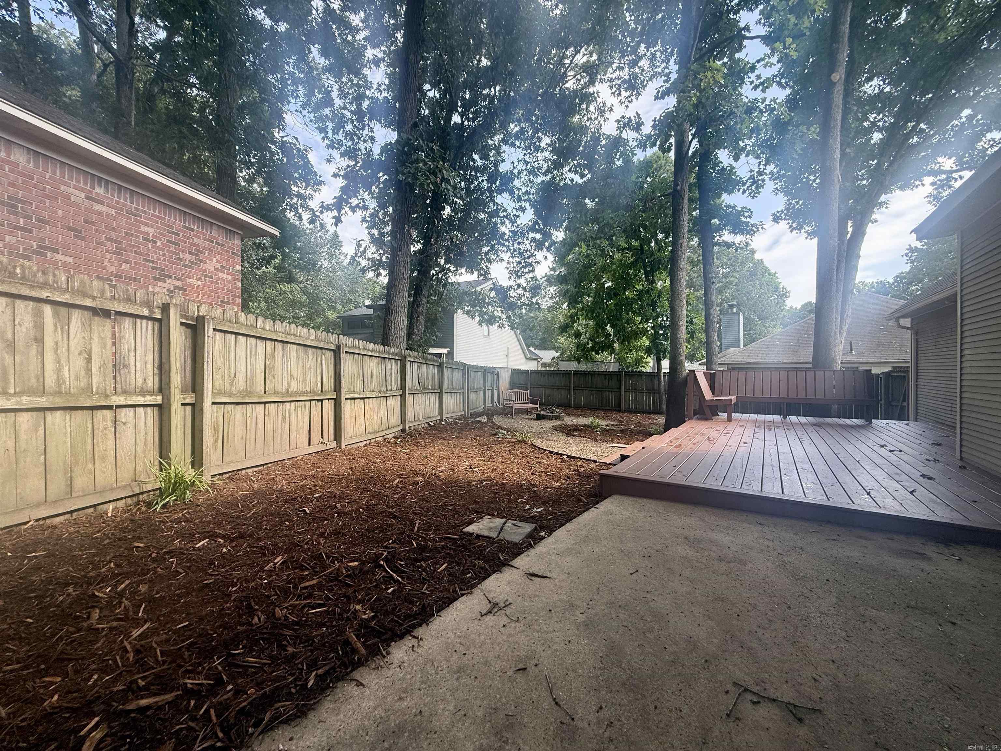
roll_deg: -0.4
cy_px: 376
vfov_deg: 85.7
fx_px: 405
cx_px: 500
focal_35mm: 14
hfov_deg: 102.1
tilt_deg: +0.1
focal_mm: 2.22
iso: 64
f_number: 2.2
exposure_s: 1/284
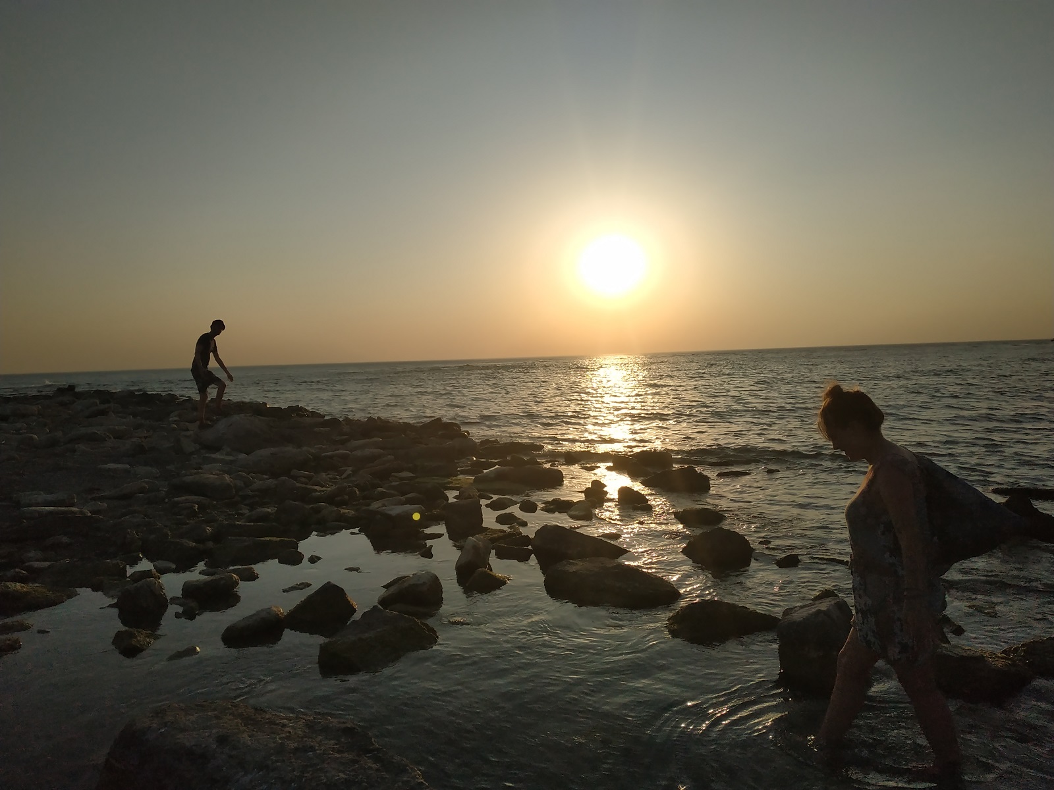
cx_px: 527
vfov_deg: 56.8
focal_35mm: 24
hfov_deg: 71.6
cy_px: 395
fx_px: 731
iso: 250
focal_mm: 3.94
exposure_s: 1/11810
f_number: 1.9
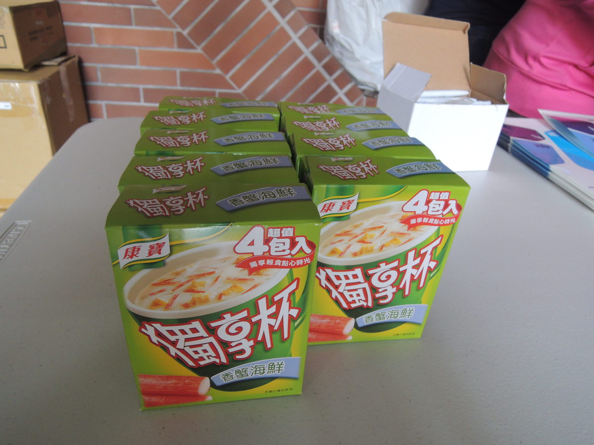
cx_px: 297
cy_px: 222
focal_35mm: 24
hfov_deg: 71.6
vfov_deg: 56.8
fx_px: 412
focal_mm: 4.3
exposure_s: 1/30
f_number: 2.8
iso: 280
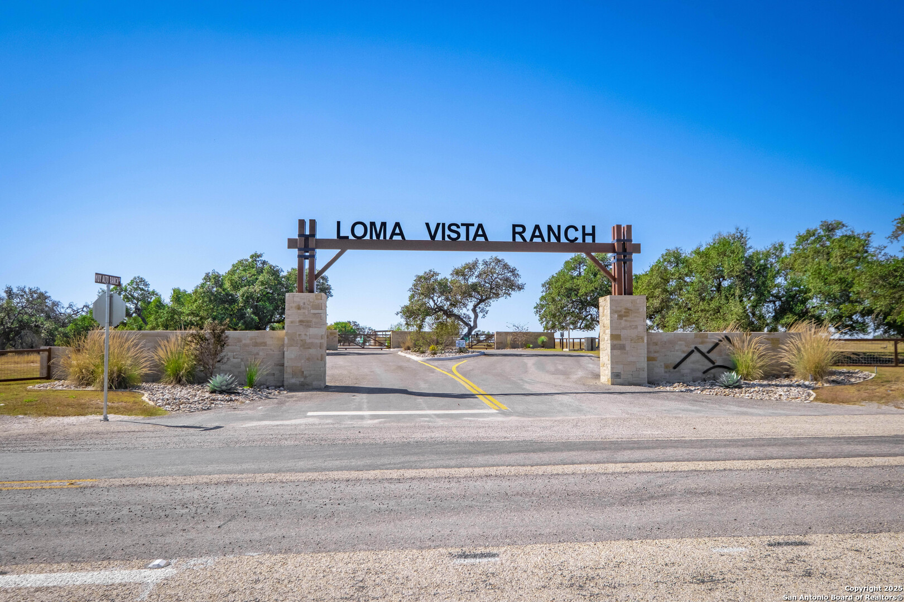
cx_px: 452
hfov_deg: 61.9
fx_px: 753
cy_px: 301
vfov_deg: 43.6
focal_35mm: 30
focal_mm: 20
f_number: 7.1
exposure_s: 1/2000
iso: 500
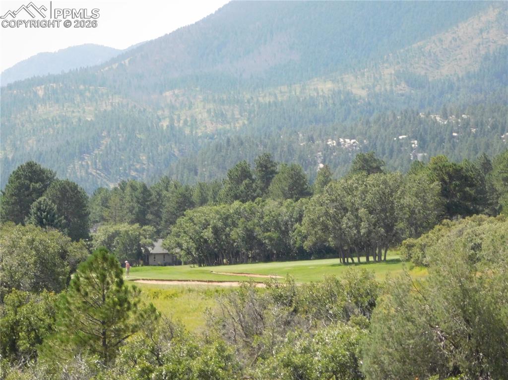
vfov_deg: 8.7
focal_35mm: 170
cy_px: 190
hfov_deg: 11.6
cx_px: 254
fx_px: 2494
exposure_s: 1/400
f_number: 10.6
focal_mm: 30.1
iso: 800
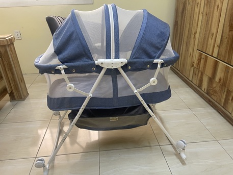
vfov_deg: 54.9
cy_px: 88
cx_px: 116
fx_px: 168
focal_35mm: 25
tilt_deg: -27.7
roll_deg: +2.0
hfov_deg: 69.4
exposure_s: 1/60
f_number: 1.6
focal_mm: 5.1
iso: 160
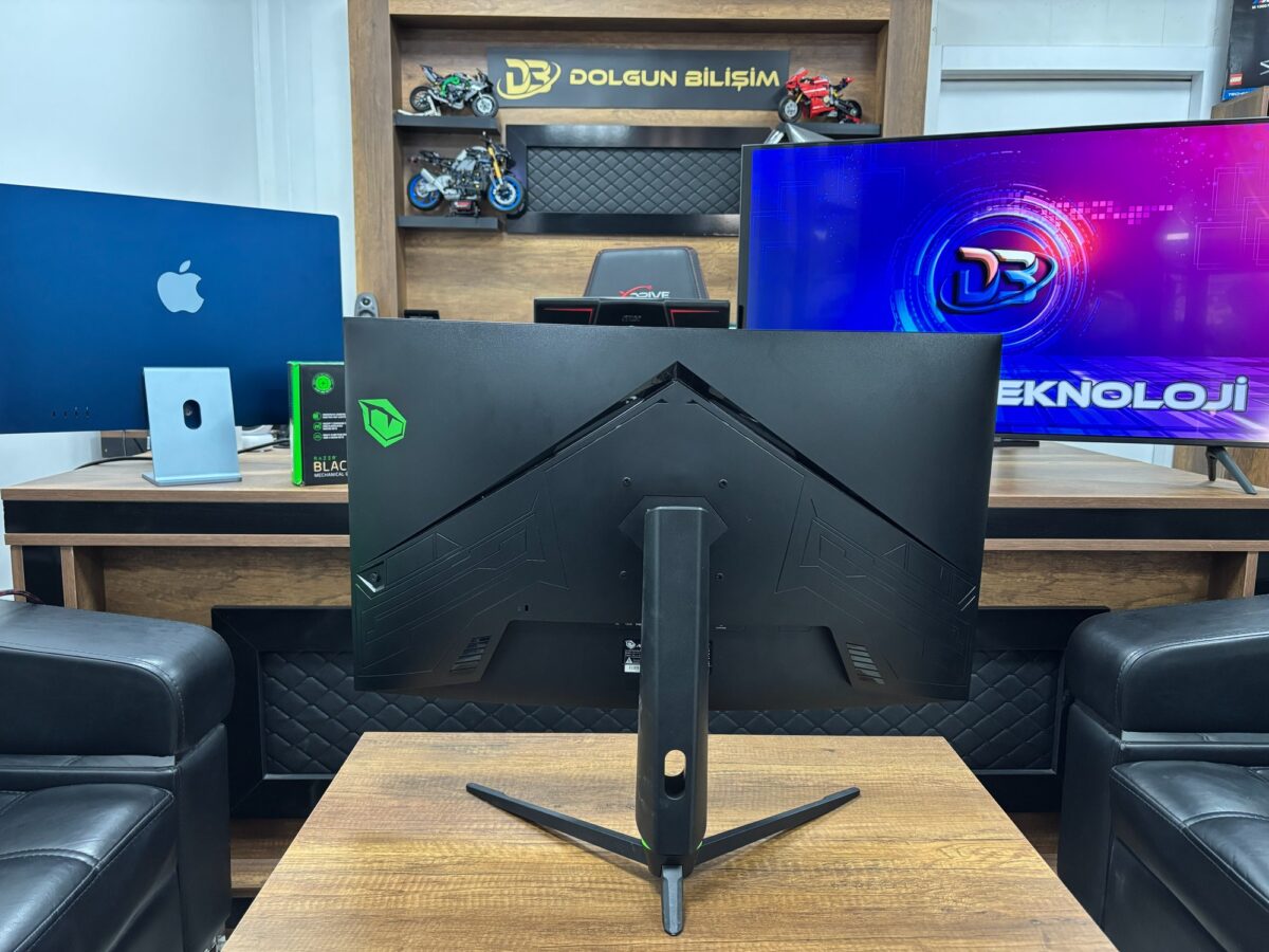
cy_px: 476
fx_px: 953
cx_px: 634
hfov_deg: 67.3
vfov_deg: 53.1
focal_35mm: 26
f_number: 1.6
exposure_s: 1/50
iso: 400
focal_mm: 5.96
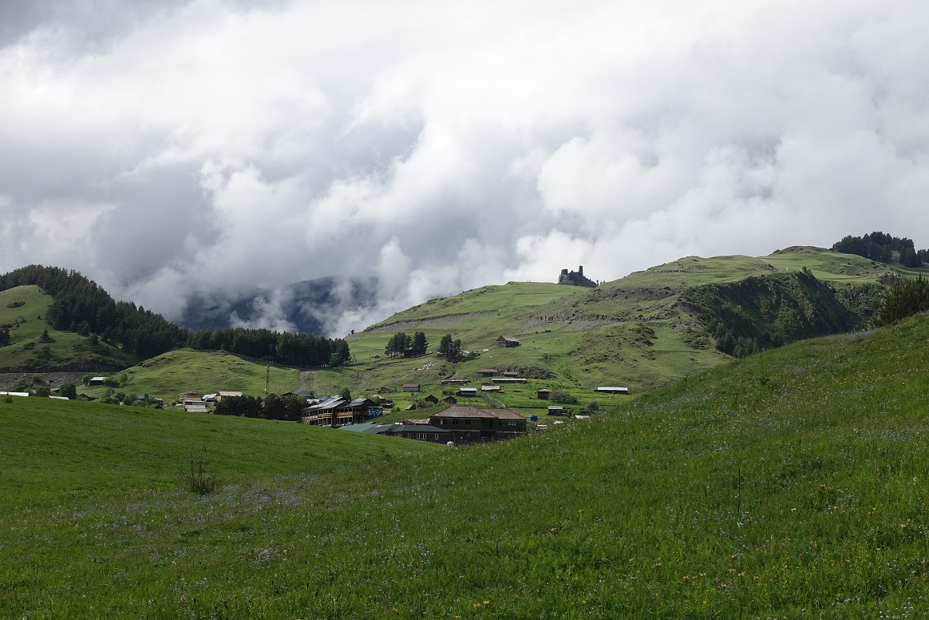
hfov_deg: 30.1
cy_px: 298
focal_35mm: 67
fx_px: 1729
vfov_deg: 20.3
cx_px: 484
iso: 125
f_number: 5.6
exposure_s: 1/640
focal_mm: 21.01
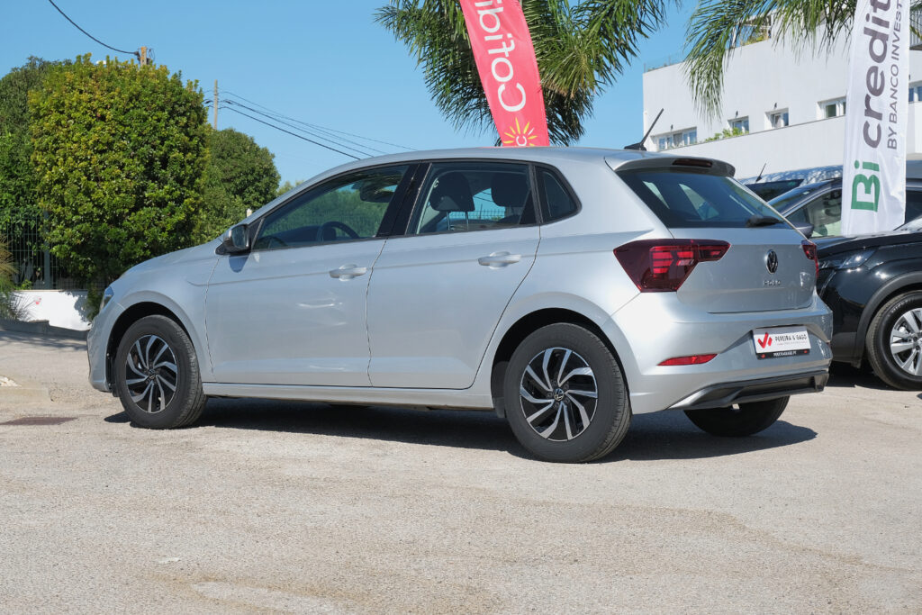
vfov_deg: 20.0
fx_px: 1742
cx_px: 461
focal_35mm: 68
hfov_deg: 29.7
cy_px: 308
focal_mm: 45
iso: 160
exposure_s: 1/250
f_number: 9
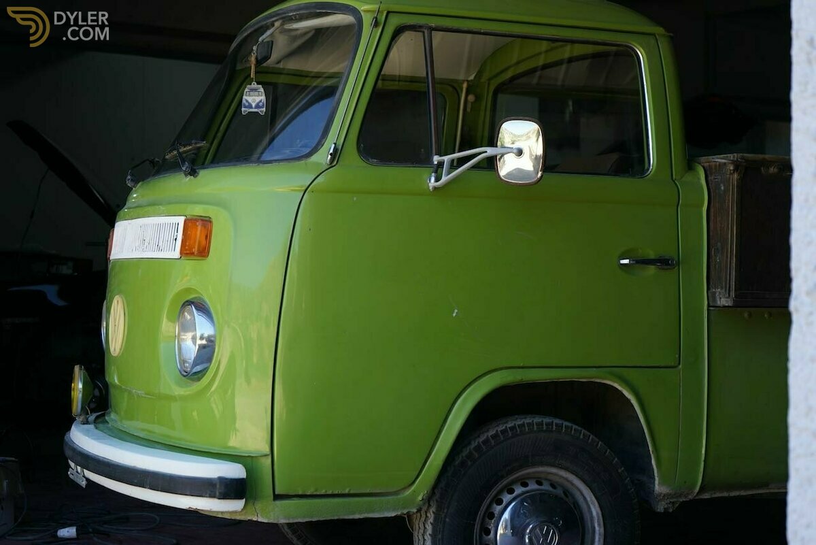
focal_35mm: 70
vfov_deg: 19.5
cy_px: 272
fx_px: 1587
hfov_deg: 28.8
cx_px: 408
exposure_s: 1/250
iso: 400
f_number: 5.6
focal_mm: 70
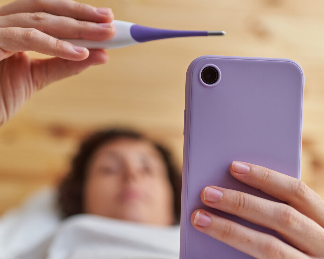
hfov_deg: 45.6
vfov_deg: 37.3
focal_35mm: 40
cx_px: 133
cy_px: 128
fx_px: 384
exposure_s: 1/250
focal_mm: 35
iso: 400
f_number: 2.2
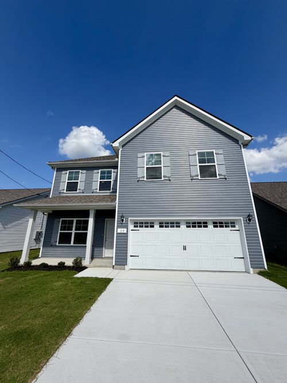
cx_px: 144
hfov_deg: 85.7
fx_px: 155
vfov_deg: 102.1
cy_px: 192
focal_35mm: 14
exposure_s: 1/1399
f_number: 2.2
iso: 20
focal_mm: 2.22
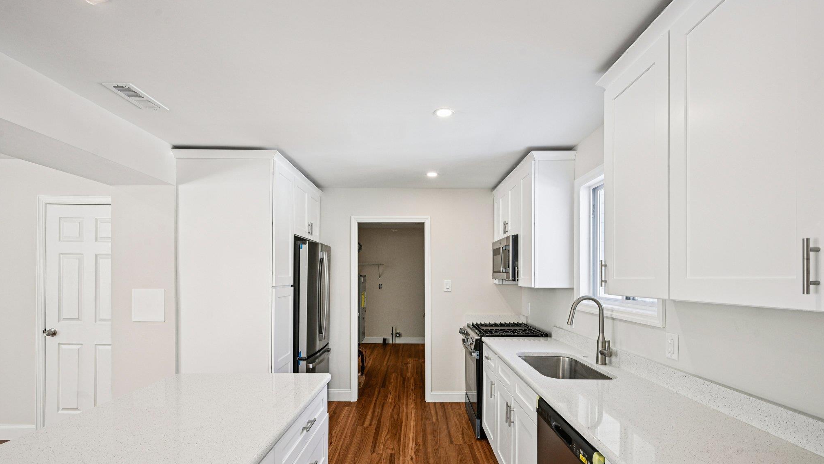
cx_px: 416
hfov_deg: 95.9
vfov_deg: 63.5
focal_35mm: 17
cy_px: 274
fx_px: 371
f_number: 8
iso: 400
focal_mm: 16
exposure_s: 1/80
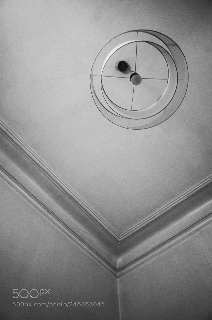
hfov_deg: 59.3
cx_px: 106
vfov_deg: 81.3
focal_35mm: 21
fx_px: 186
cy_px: 160
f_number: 2.8
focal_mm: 13.7
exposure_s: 1/13
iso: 100
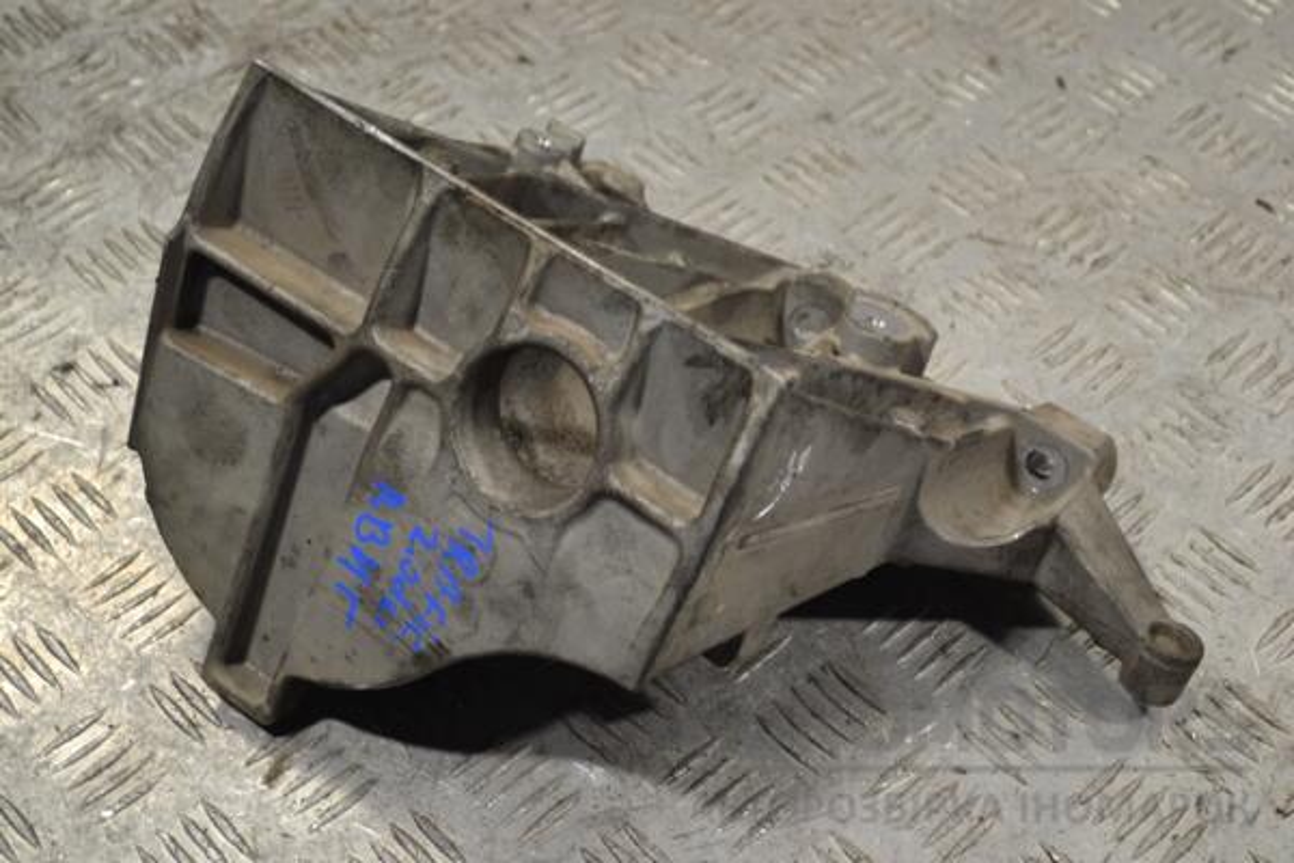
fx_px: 2156
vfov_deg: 22.6
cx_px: 647
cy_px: 432
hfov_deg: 33.4
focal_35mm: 60
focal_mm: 40
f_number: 5.3
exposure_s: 1/30
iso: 160
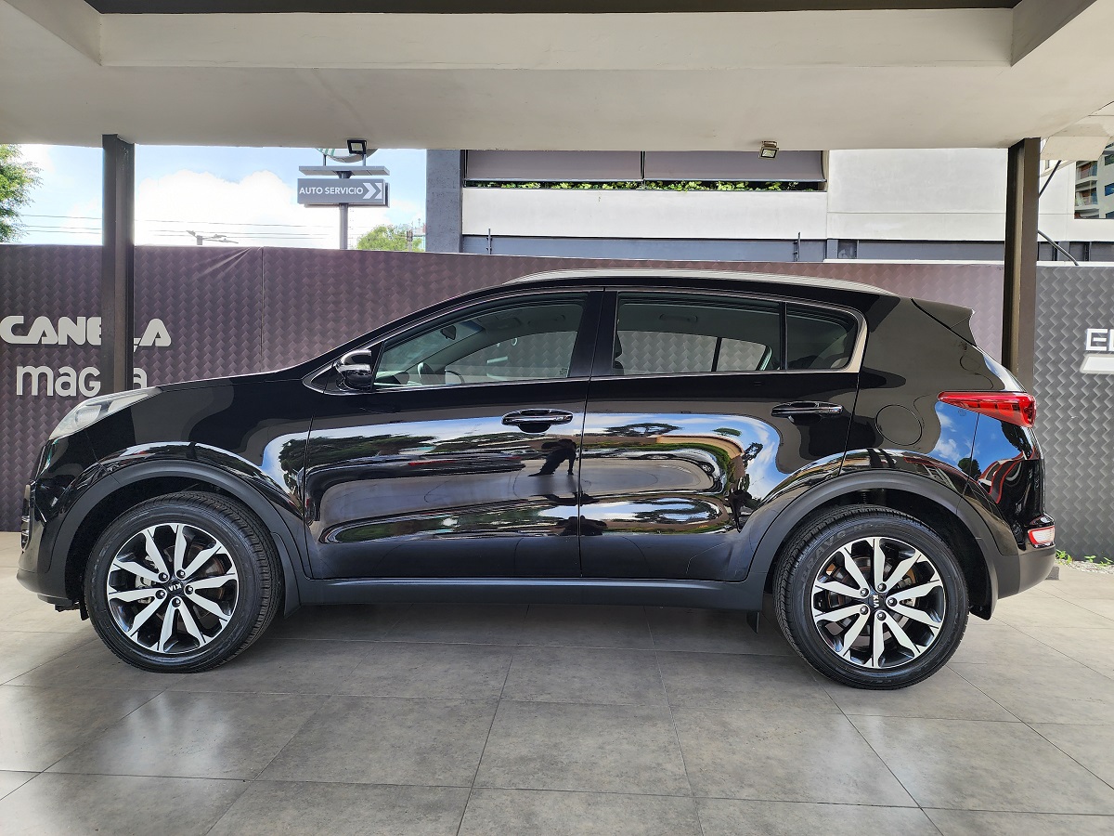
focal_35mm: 23
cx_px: 557
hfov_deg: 73.9
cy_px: 418
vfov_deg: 58.9
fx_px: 740
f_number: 1.8
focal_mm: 6.4
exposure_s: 1/180
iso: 40
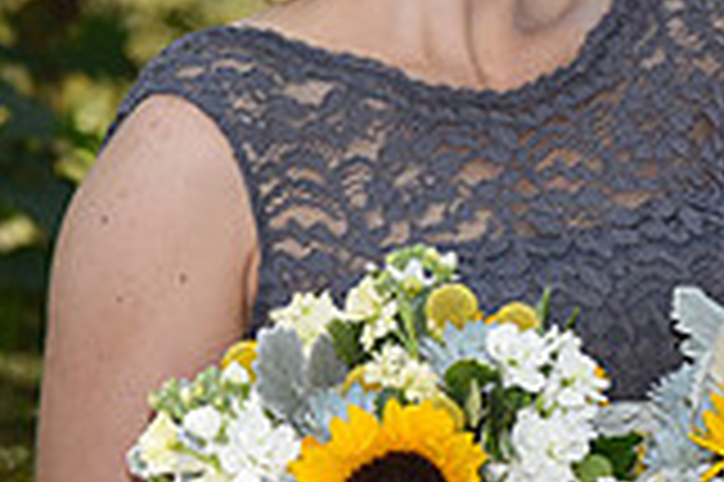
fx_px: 7956
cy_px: 236
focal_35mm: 396
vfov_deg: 3.5
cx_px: 917
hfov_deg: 5.2
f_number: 6.3
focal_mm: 110
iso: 640
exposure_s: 1/200
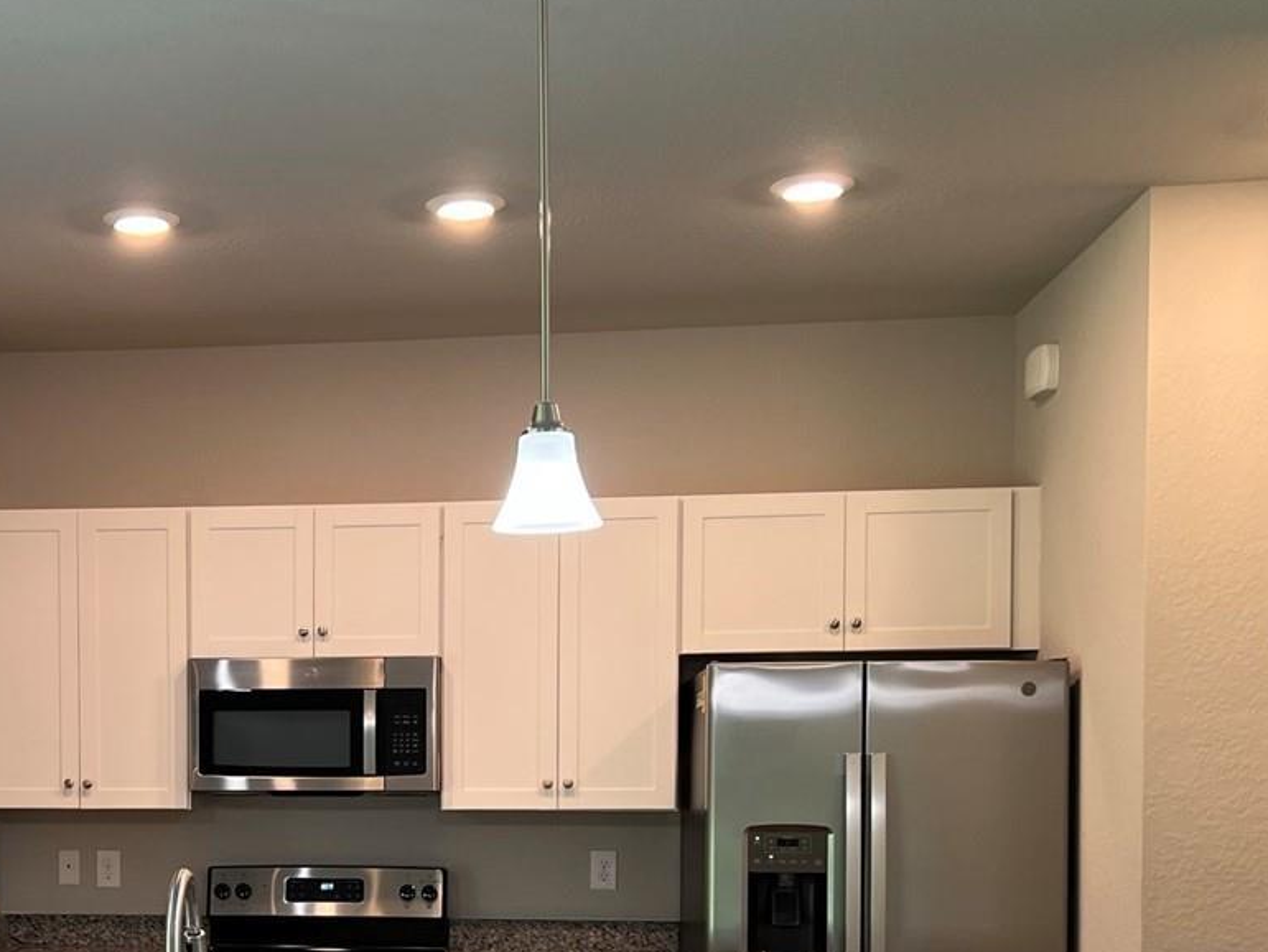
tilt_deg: -2.2
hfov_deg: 34.5
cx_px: 272
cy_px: 819
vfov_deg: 26.3
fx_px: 1979
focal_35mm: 54
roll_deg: -0.4
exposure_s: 1/60
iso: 80
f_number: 1.5
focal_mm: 5.7
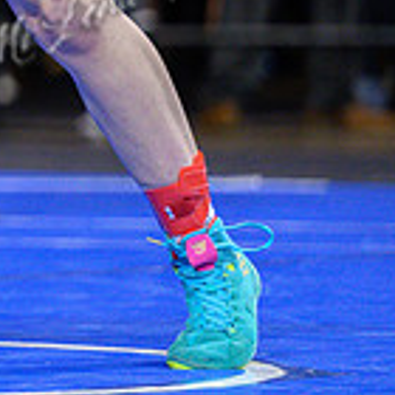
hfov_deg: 3.1
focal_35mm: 569
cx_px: -446
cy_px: -48
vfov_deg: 3.1
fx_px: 7346
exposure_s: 1/800
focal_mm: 140
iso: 2500
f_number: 2.8
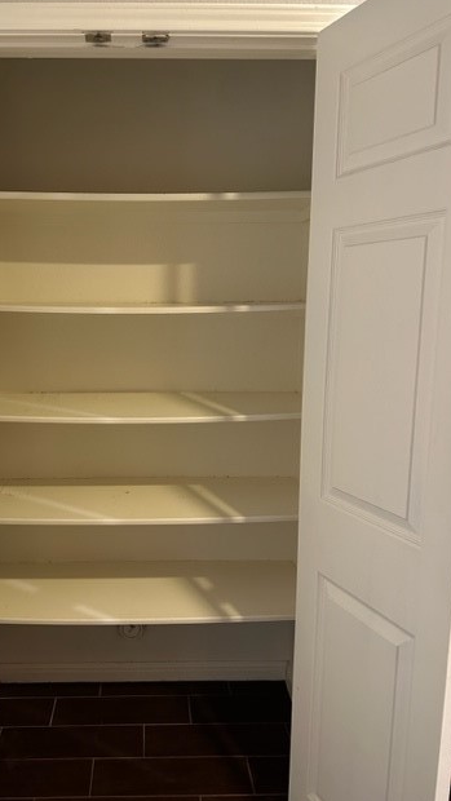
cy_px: 402
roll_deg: +0.4
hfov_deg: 42.4
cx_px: 156
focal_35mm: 27
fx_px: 574
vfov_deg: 69.9
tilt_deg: -10.3
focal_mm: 6.86
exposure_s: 1/60
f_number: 1.78
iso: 500
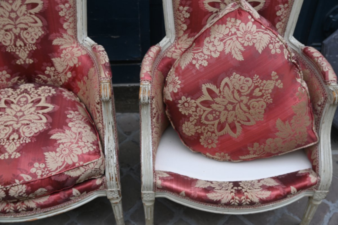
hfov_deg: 49.6
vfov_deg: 34.2
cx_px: 169
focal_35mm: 39
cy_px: 112
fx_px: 366
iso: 200
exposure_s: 1/250
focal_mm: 26
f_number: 5
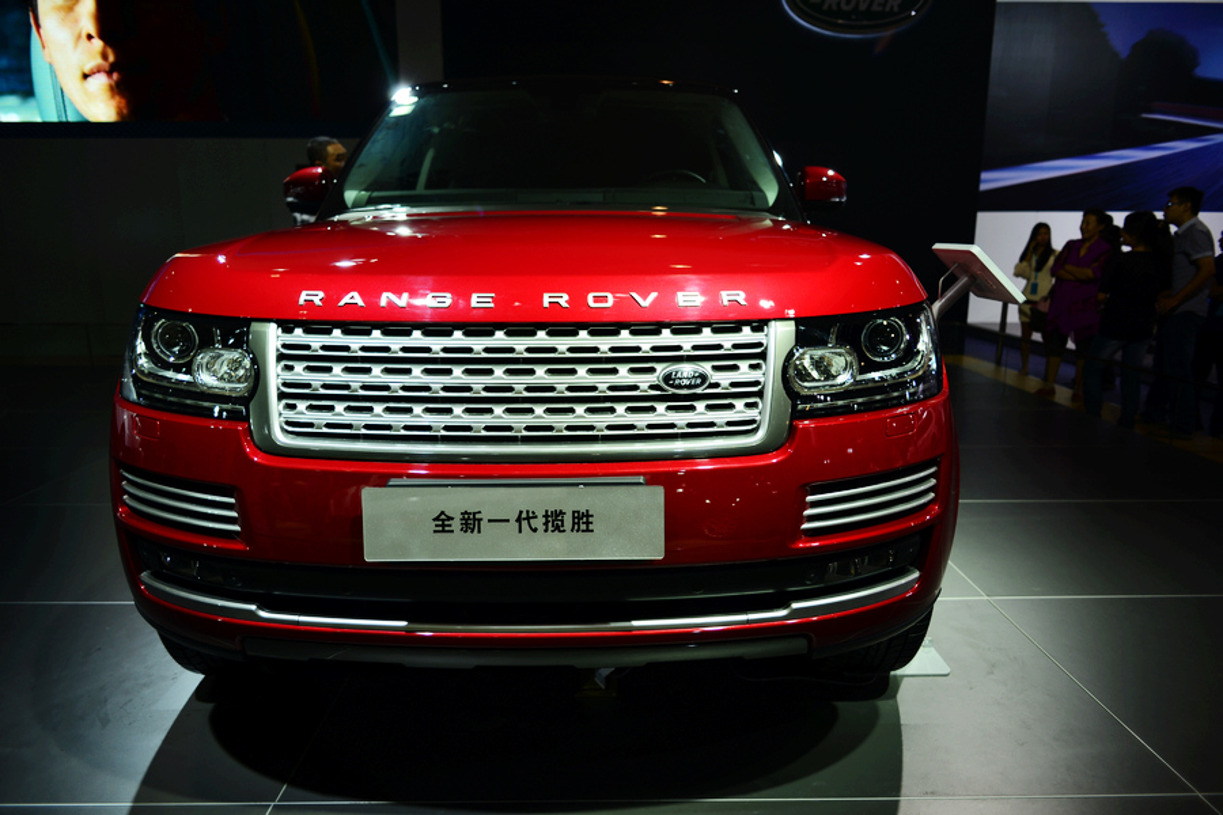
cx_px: 612
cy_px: 408
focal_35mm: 24
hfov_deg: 73.7
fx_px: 815
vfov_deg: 53.1
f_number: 2.8
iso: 100
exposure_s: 1/160
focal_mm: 24
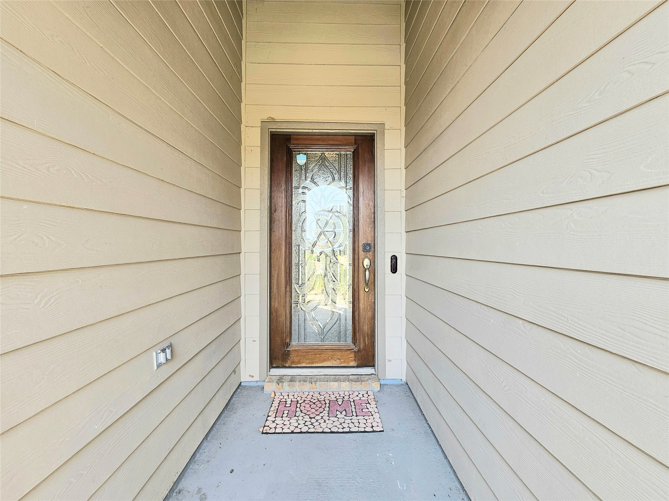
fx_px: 251
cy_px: 250
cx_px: 334
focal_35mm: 13
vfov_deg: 89.9
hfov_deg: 106.2
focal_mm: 1.74
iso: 40
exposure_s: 1/60.2
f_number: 2.2
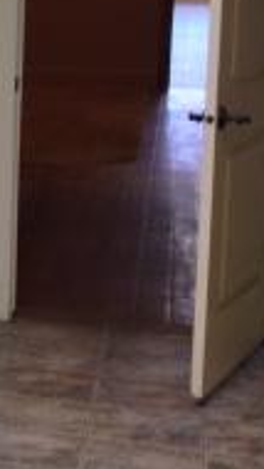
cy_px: 121
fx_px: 1504
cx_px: -456
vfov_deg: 17.6
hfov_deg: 8.7
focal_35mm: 121
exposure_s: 1/20
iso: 80
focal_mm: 4.12
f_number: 2.4
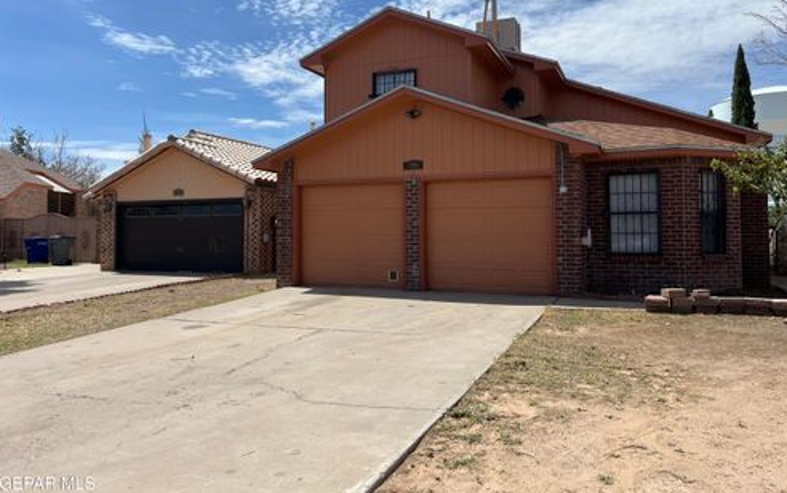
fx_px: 601
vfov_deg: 44.5
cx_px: 397
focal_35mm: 28
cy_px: 210
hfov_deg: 66.4
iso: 50
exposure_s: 1/6993
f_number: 1.5
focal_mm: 5.7
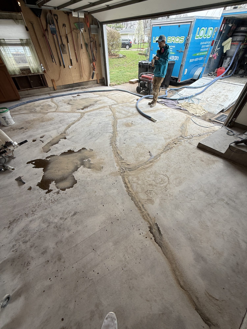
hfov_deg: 85.7
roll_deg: -1.8
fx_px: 133
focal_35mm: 14
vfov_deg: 102.1
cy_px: 164
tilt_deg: -42.1
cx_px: 124
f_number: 2.2
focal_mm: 2.22
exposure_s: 1/99
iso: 50
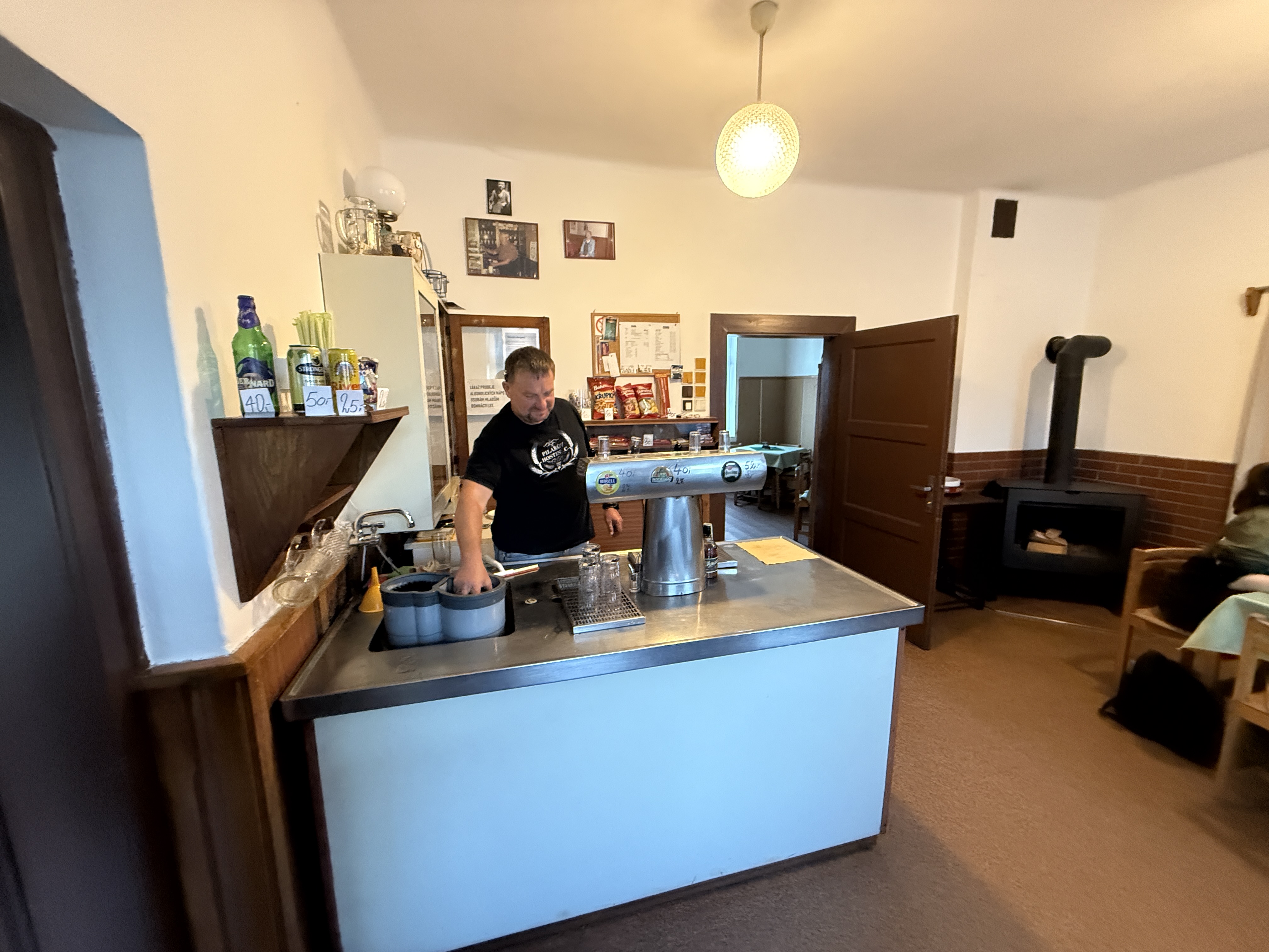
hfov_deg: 102.1
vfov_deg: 85.7
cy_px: 476
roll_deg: -0.1
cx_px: 634
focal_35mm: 14
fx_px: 513
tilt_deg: -10.4
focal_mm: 2.22
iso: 640
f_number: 2.2
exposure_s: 1/50
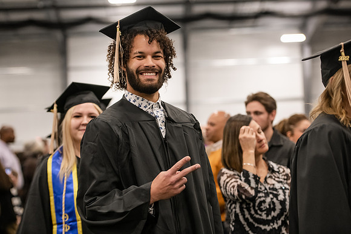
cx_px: 176
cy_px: 117
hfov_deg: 22.1
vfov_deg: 14.9
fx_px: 897
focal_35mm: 92
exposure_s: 1/200
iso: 2500
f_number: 3.2
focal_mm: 92
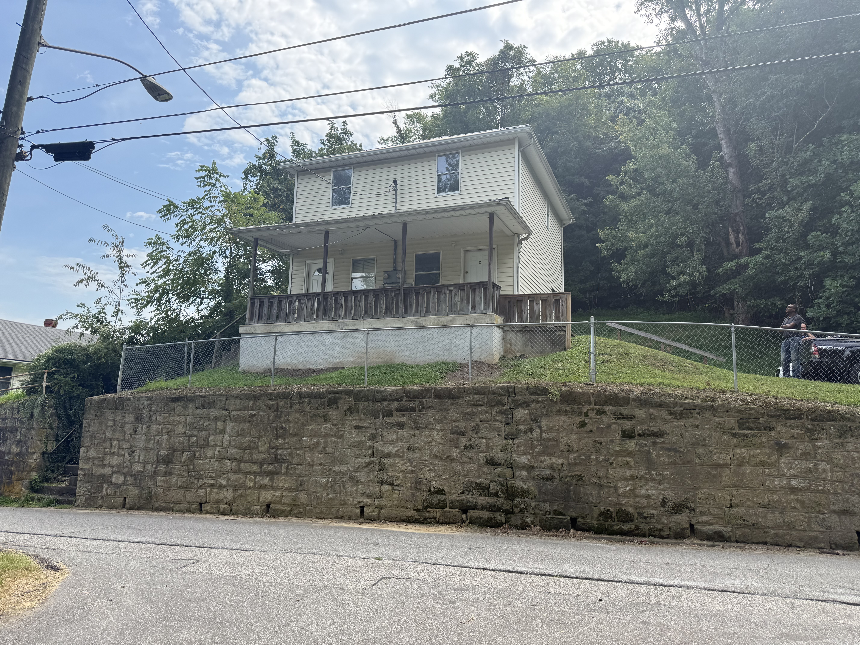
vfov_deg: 56.8
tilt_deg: +10.9
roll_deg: -2.5
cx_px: 430
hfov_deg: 71.6
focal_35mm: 24
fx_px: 596
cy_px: 322
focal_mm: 6.76
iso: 80
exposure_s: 1/1585
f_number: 1.78
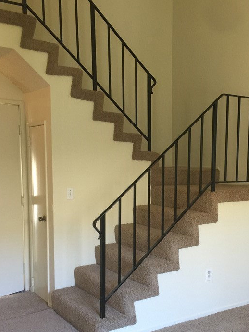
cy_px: 206
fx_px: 413
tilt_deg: -5.5
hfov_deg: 33.3
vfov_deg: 43.5
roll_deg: -0.8
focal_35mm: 43
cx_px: 163
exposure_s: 1/15
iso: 50
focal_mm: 4.15
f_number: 2.2
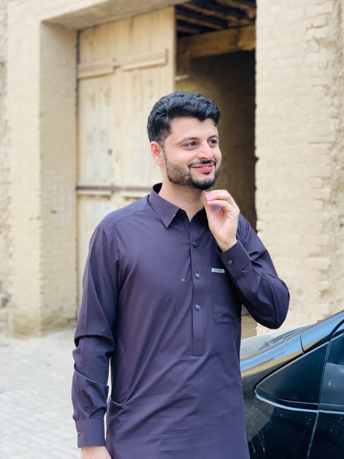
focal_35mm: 52
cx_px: 172
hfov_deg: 28.0
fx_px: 689
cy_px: 230
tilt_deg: -1.6
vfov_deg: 36.8
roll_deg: -0.6
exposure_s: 1/90
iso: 125
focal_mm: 6
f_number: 2.4
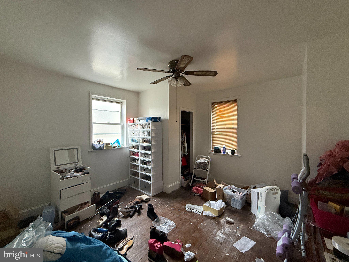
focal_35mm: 14
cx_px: 174
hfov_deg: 102.1
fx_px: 141
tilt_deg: +0.2
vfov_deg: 85.7
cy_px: 131
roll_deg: +0.1
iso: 400
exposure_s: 1/60
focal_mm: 2.22
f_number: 2.2
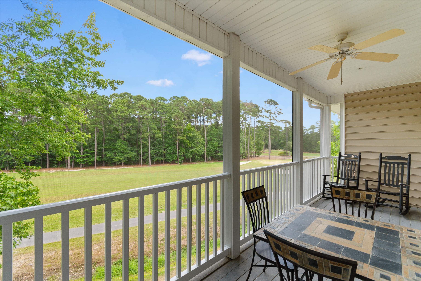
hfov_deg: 100.4
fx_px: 175
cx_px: 210
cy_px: 140
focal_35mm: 15
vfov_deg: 77.3
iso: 100
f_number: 4.5
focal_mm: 10
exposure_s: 1/50
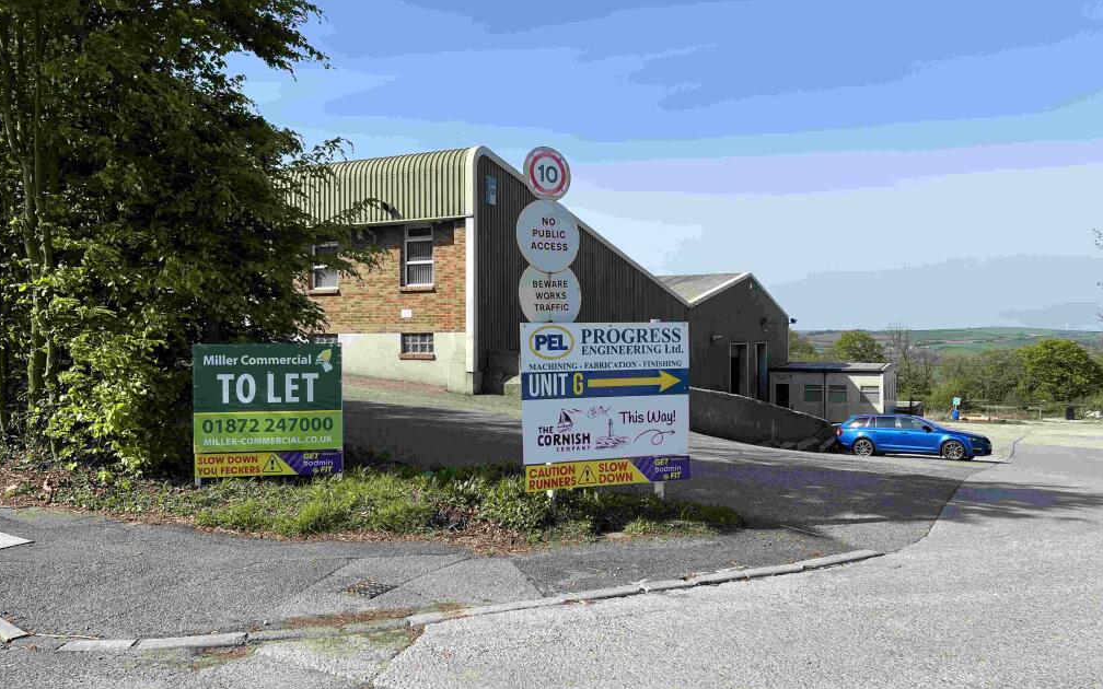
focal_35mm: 28
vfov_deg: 44.5
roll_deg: +0.4
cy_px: 331
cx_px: 544
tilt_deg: -1.1
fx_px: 842
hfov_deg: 66.5
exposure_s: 1/3215
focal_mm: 5.1
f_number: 1.6
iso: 50
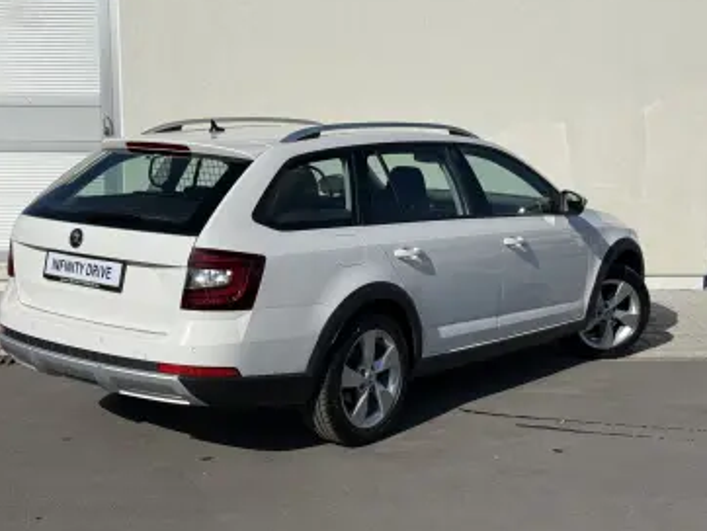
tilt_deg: -8.9
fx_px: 1083
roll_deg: -0.5
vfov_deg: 27.6
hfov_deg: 36.1
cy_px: 264
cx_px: 320
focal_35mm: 53
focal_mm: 6.76
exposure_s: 1/11364
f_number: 1.78
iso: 50
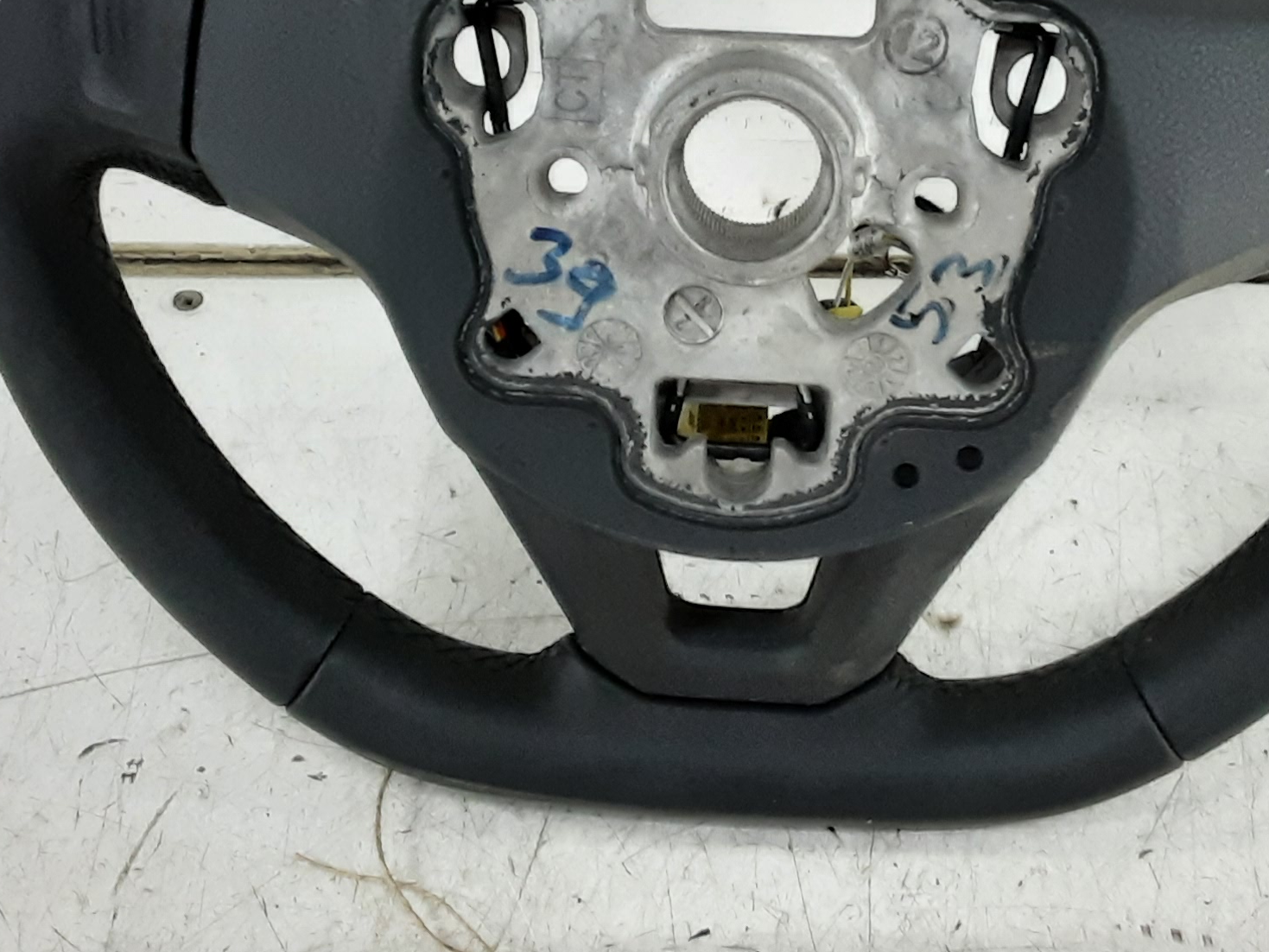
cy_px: 149
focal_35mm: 60
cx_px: 721
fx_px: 2200
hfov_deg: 32.1
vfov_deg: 23.9
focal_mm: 2.91
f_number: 1.9
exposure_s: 1/50
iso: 200
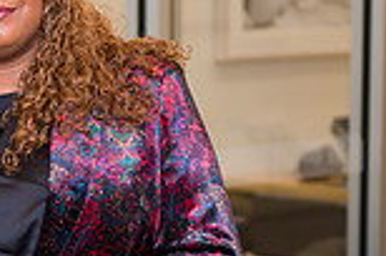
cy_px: 238
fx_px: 2258
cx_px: -5
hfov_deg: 9.7
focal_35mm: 211
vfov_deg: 6.5
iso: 400
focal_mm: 56
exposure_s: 1/200
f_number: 3.2
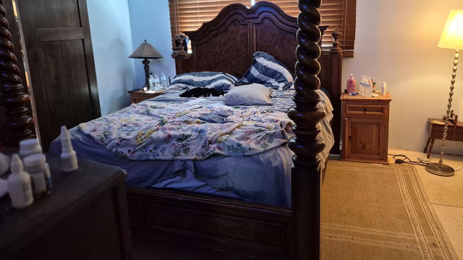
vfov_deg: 44.1
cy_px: 104
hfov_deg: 71.9
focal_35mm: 26
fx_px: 319
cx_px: 232
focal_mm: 5.4
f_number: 1.8
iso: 1250
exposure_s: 1/120
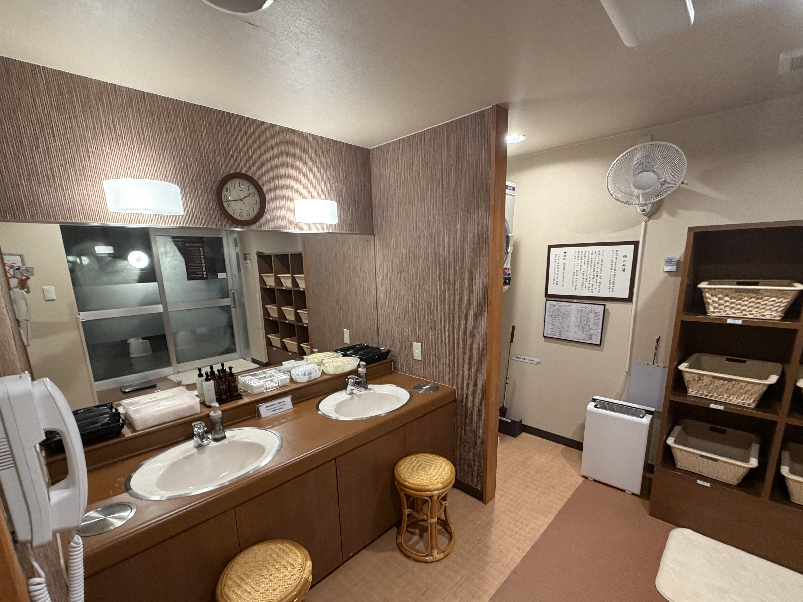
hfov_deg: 94.5
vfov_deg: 77.7
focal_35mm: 16
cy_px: 340
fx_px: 371
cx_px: 402
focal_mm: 2.22
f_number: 2.2
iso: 320
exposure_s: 1/50
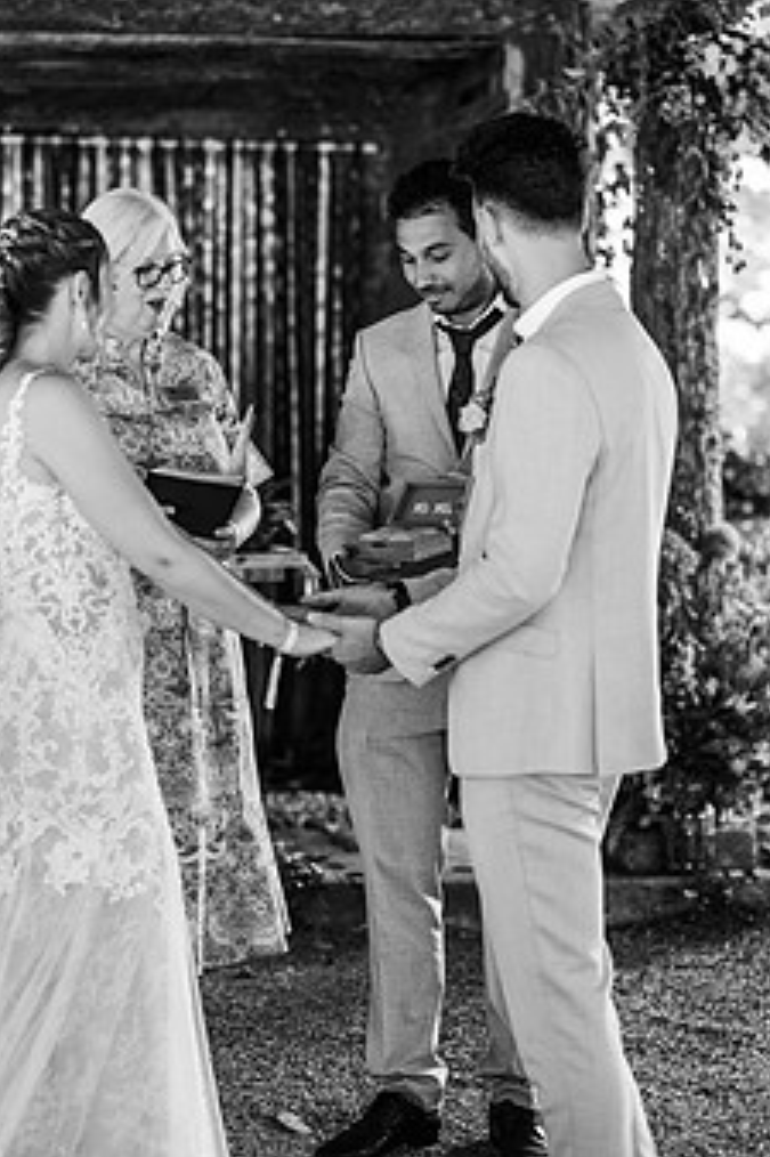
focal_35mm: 113
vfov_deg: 18.1
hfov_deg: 12.1
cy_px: 520
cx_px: 296
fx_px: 3629
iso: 640
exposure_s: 1/200
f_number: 2.2
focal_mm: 85
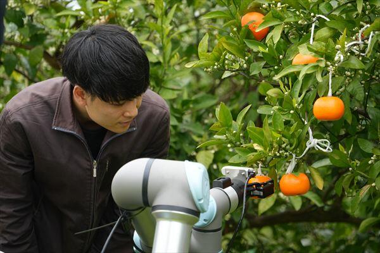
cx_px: 190
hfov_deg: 8.8
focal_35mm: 234
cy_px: 126
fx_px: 2470
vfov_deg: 5.9
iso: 200
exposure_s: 1/250
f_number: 5.6
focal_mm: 234
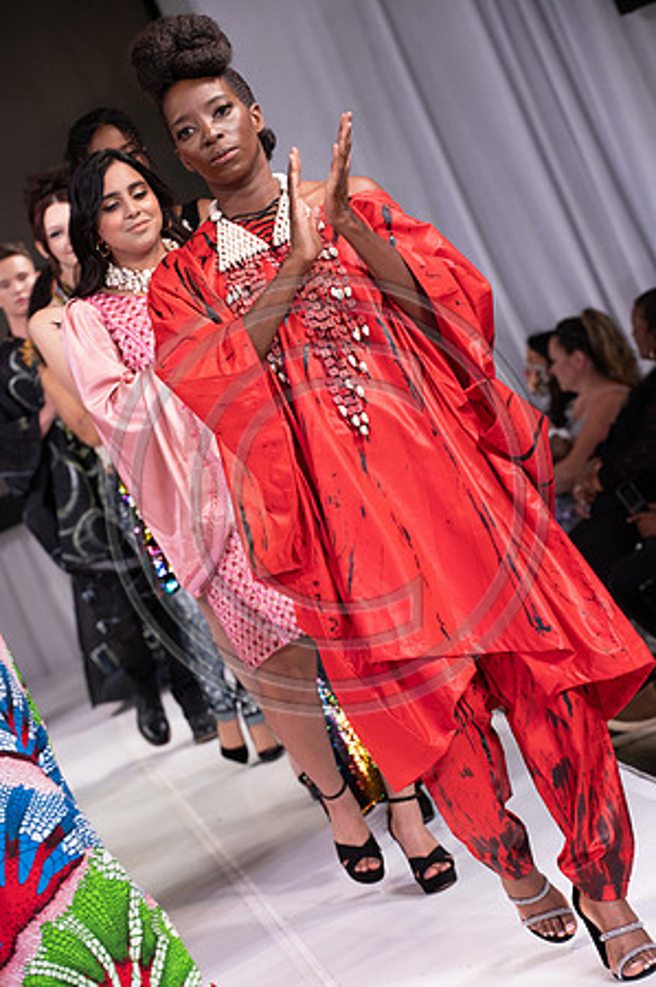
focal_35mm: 116
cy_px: 494
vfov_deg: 17.7
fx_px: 3178
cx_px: 328
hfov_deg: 11.8
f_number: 5.6
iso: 2000
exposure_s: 1/400
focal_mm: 116
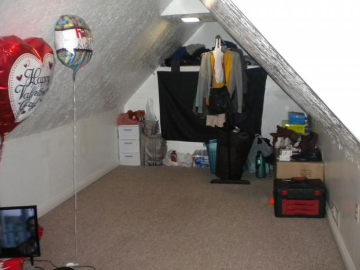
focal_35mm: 36
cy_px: 138
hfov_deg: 51.3
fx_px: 375
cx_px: 178
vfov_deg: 39.7
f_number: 3.1
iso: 400
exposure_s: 1/30
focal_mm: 6.3
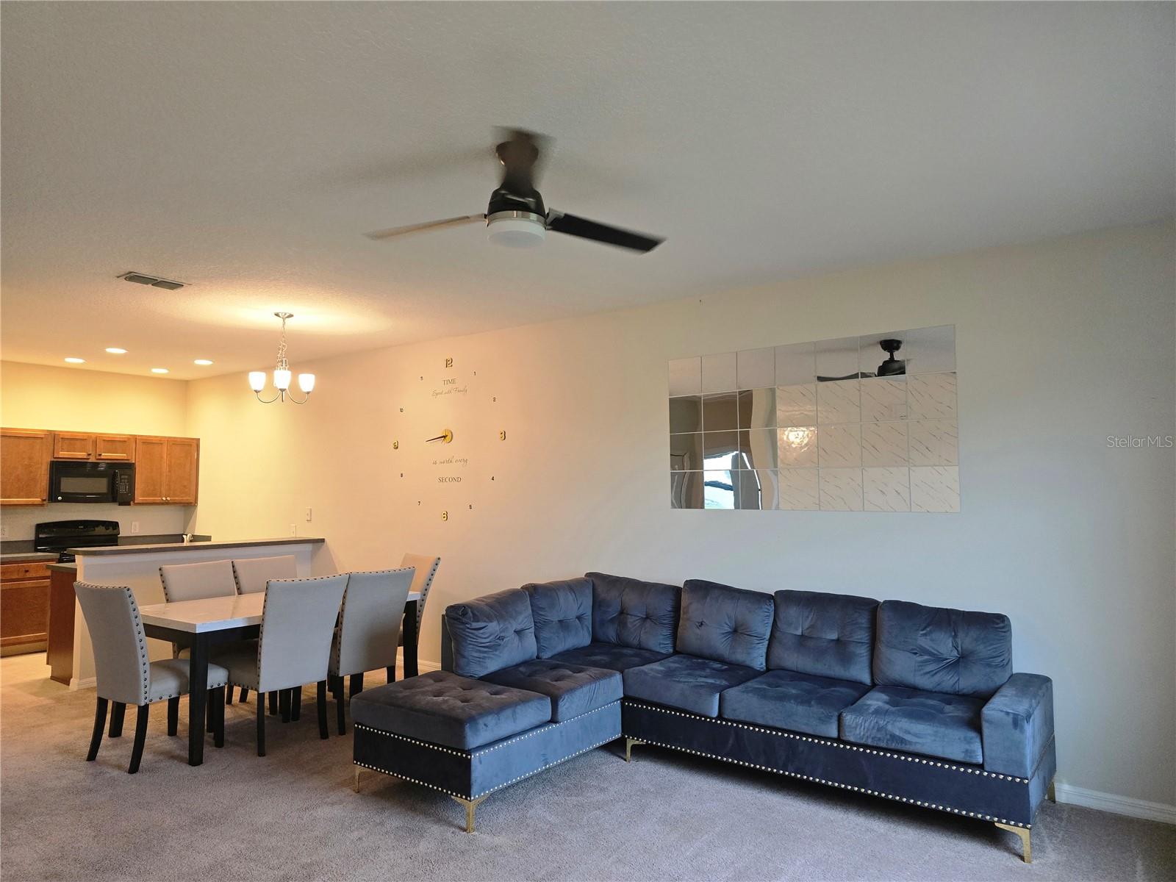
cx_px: 588
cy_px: 441
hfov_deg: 73.9
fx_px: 781
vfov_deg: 58.9
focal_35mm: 23
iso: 500
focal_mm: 6.3
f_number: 1.7
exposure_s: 1/120
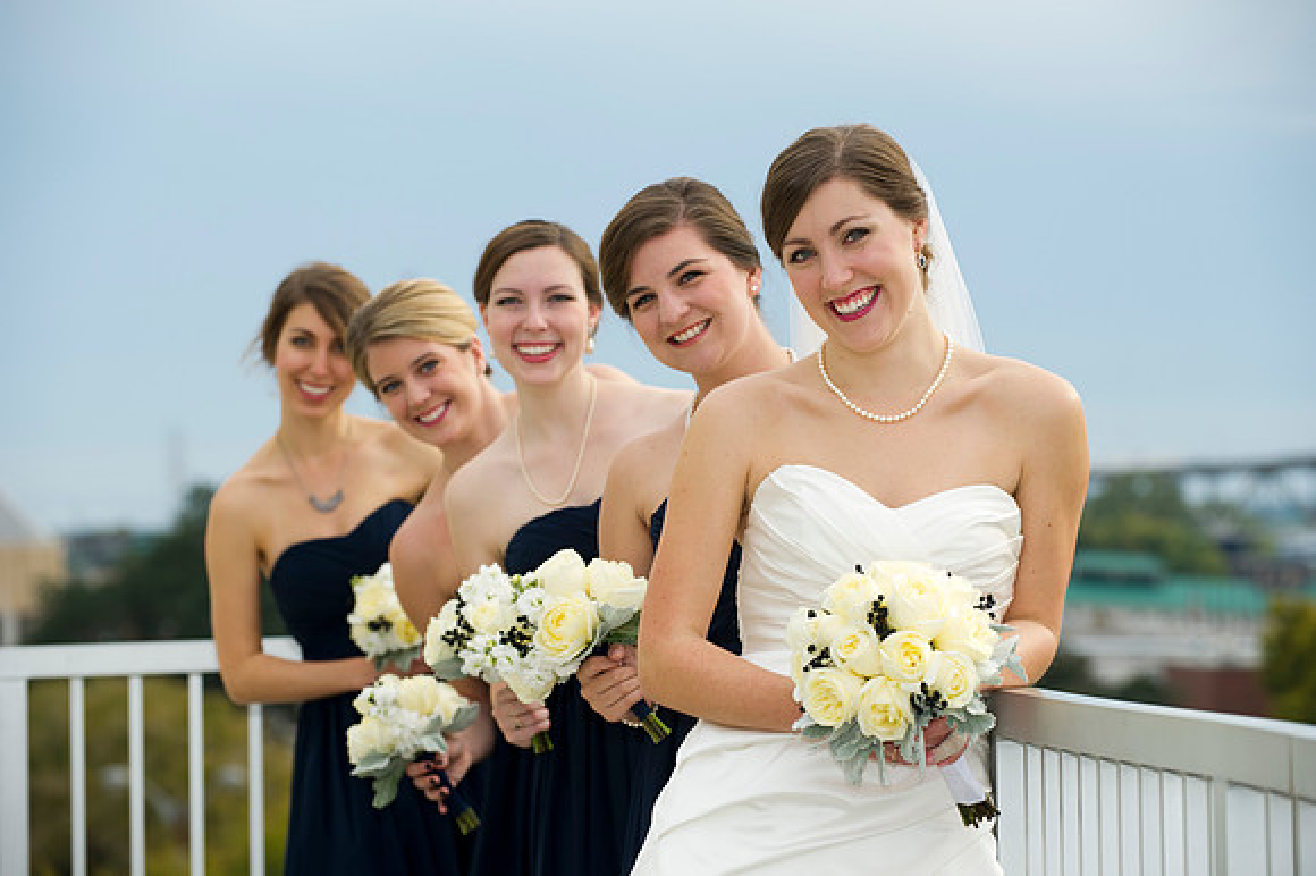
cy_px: 438
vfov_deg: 10.5
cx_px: 658
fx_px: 4749
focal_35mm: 130
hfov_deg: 15.8
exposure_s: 1/200
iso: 200
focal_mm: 130
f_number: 4.5
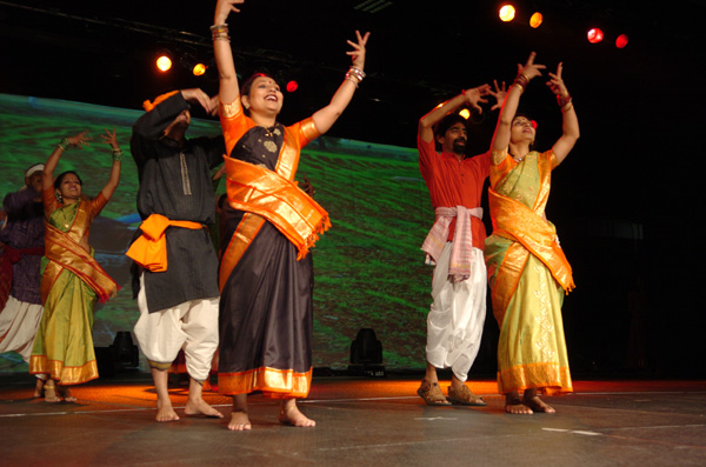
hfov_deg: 43.7
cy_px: 234
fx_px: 880
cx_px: 353
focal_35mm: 45
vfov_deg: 29.7
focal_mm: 30
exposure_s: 1/80
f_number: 2.8
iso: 400
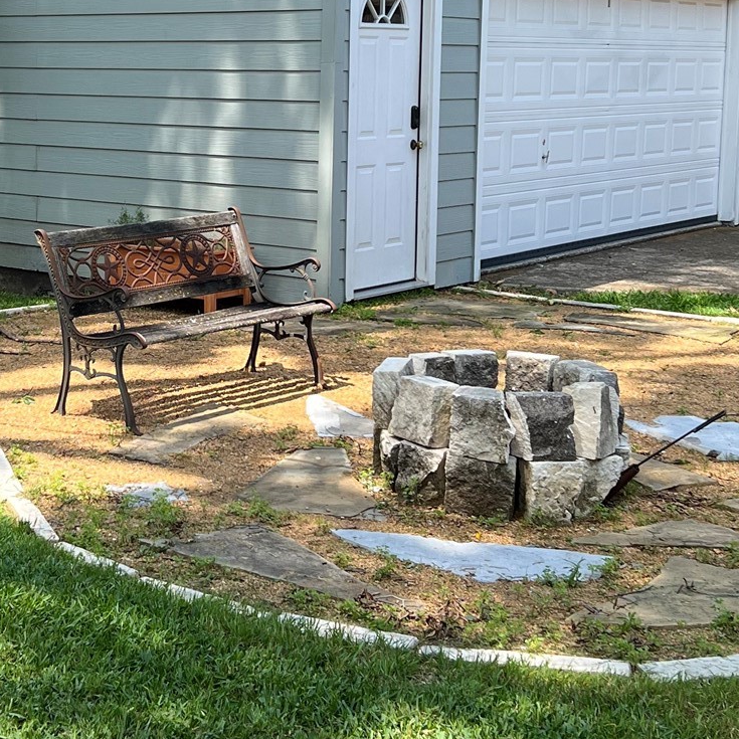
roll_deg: -0.8
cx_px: 160
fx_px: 1546
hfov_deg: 26.4
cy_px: 211
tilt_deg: -5.1
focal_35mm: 64
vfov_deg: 26.6
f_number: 1.5
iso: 50
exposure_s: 1/1377
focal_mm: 5.7
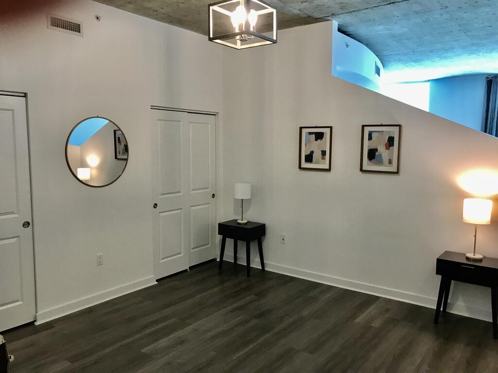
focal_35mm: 28
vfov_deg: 49.7
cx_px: 249
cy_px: 186
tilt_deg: -6.3
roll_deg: +1.6
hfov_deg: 63.4
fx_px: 403
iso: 40
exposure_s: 1/30
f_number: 1.8
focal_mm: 3.99
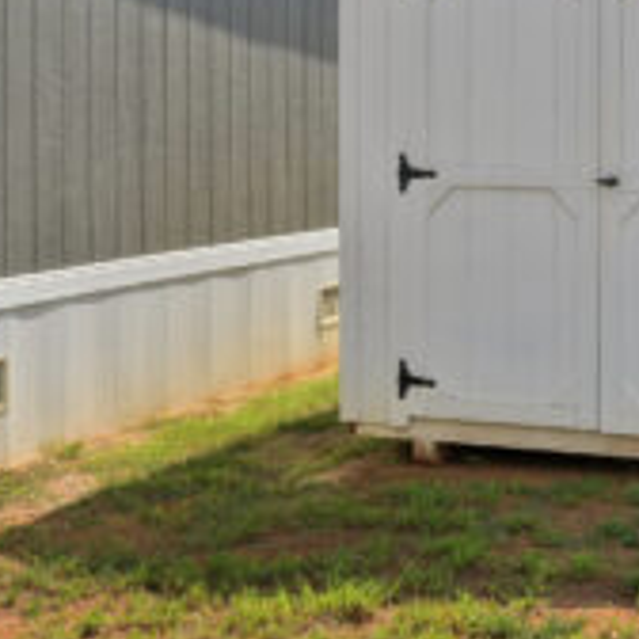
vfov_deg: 22.4
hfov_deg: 22.0
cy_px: 126
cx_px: 620
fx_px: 1587
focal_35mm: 76
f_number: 8
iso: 400
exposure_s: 1/1600
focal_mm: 30
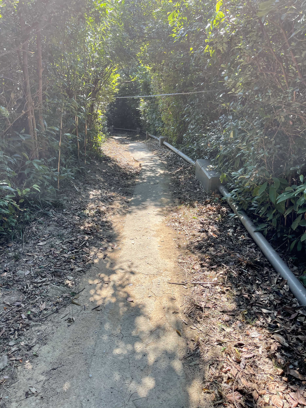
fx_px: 306
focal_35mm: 26
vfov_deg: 67.3
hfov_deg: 53.1
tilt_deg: -21.9
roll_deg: +0.2
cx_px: 153
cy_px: 204
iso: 32
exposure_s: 1/679
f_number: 1.6
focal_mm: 5.1
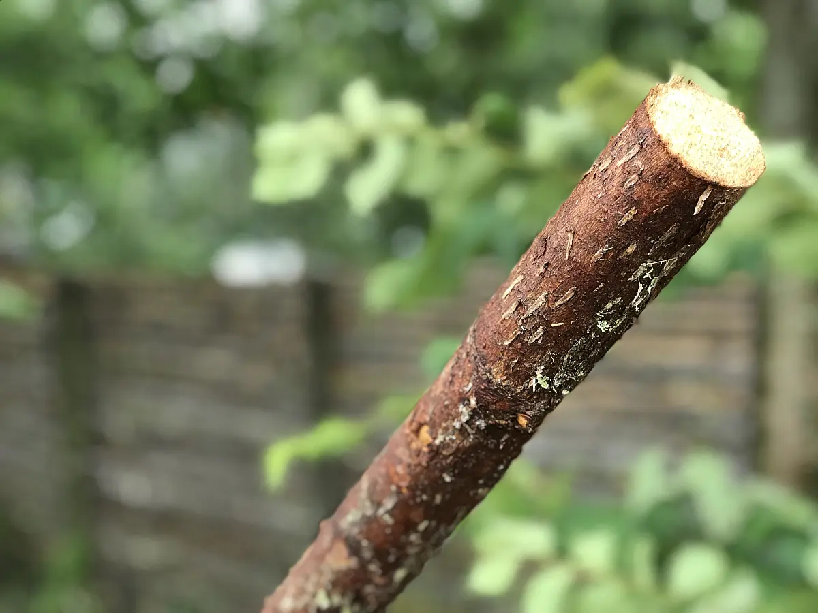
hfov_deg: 33.8
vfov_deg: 25.7
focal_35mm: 57
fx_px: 1347
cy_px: 306
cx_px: 409
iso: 25
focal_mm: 6.6
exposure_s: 1/50
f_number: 2.8
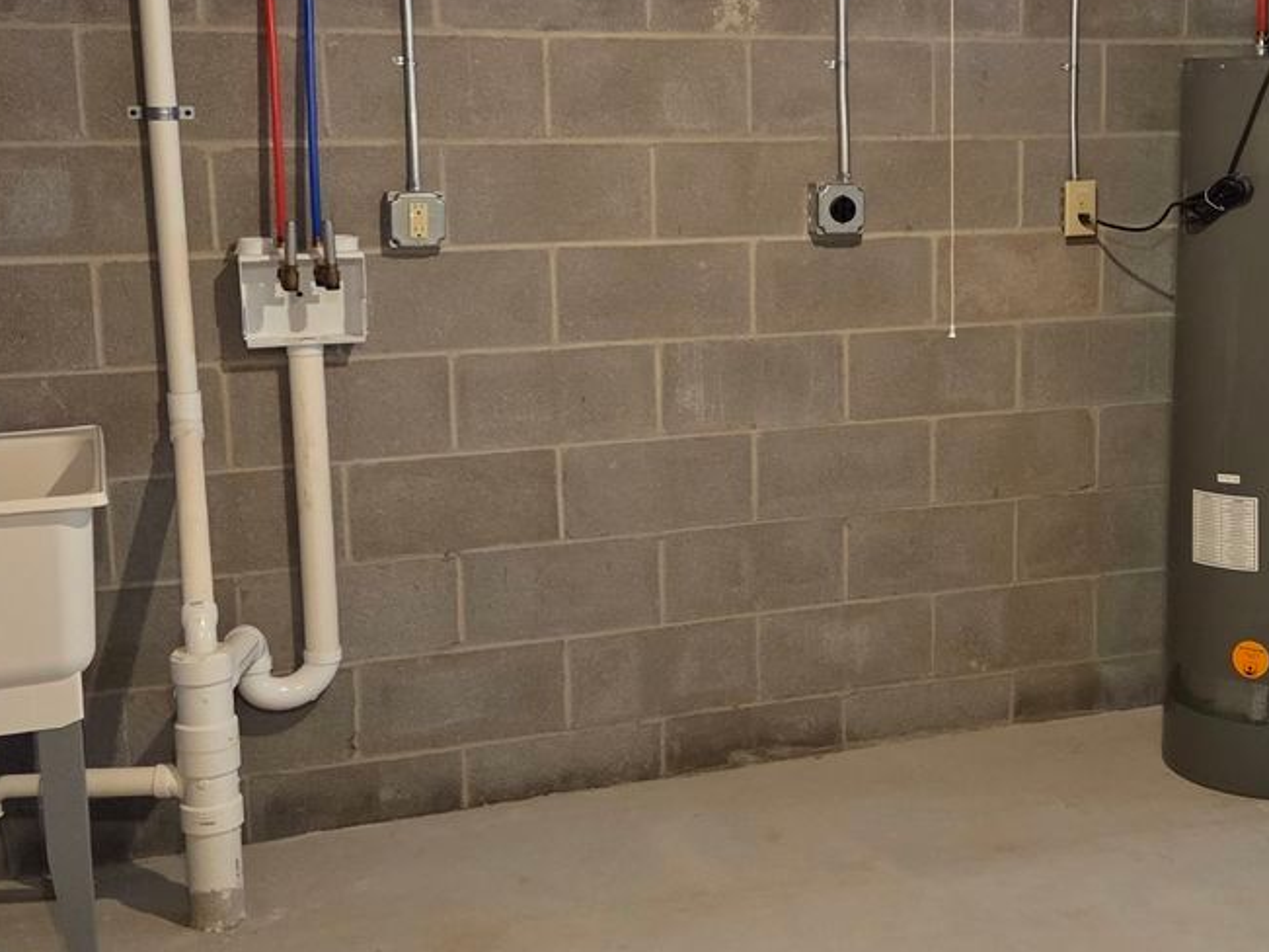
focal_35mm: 53
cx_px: 1002
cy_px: 411
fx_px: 1943
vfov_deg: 27.5
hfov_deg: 35.1
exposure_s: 1/120
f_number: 1.8
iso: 1250
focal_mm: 5.4
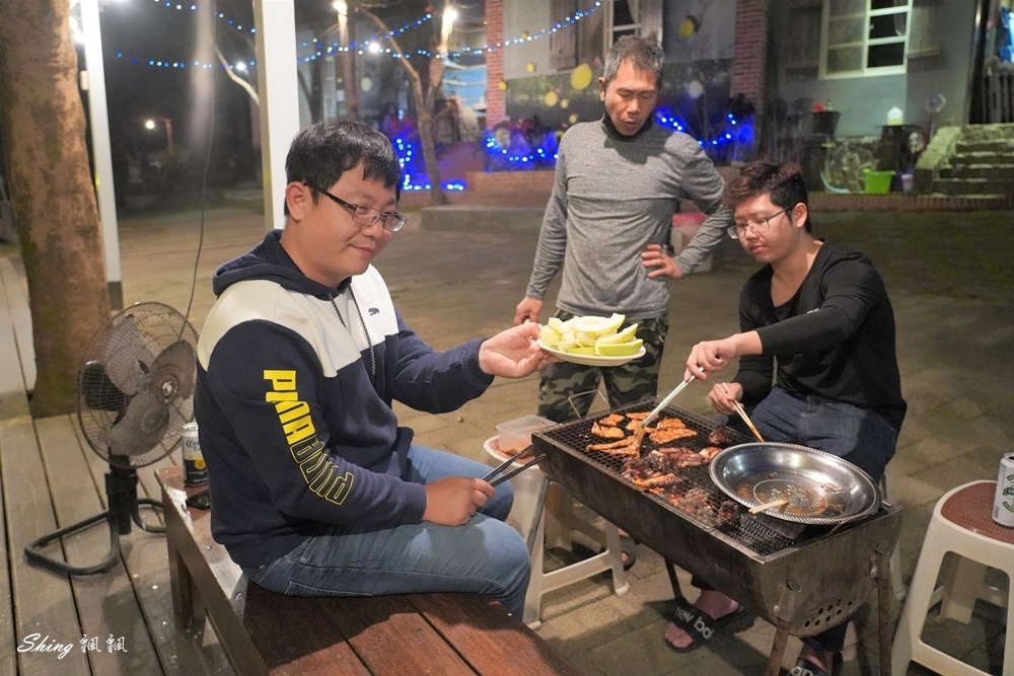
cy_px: 338
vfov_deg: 45.0
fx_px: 817
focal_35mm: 29
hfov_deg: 63.7
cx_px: 507
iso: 12800
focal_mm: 29
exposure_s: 1/100
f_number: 4
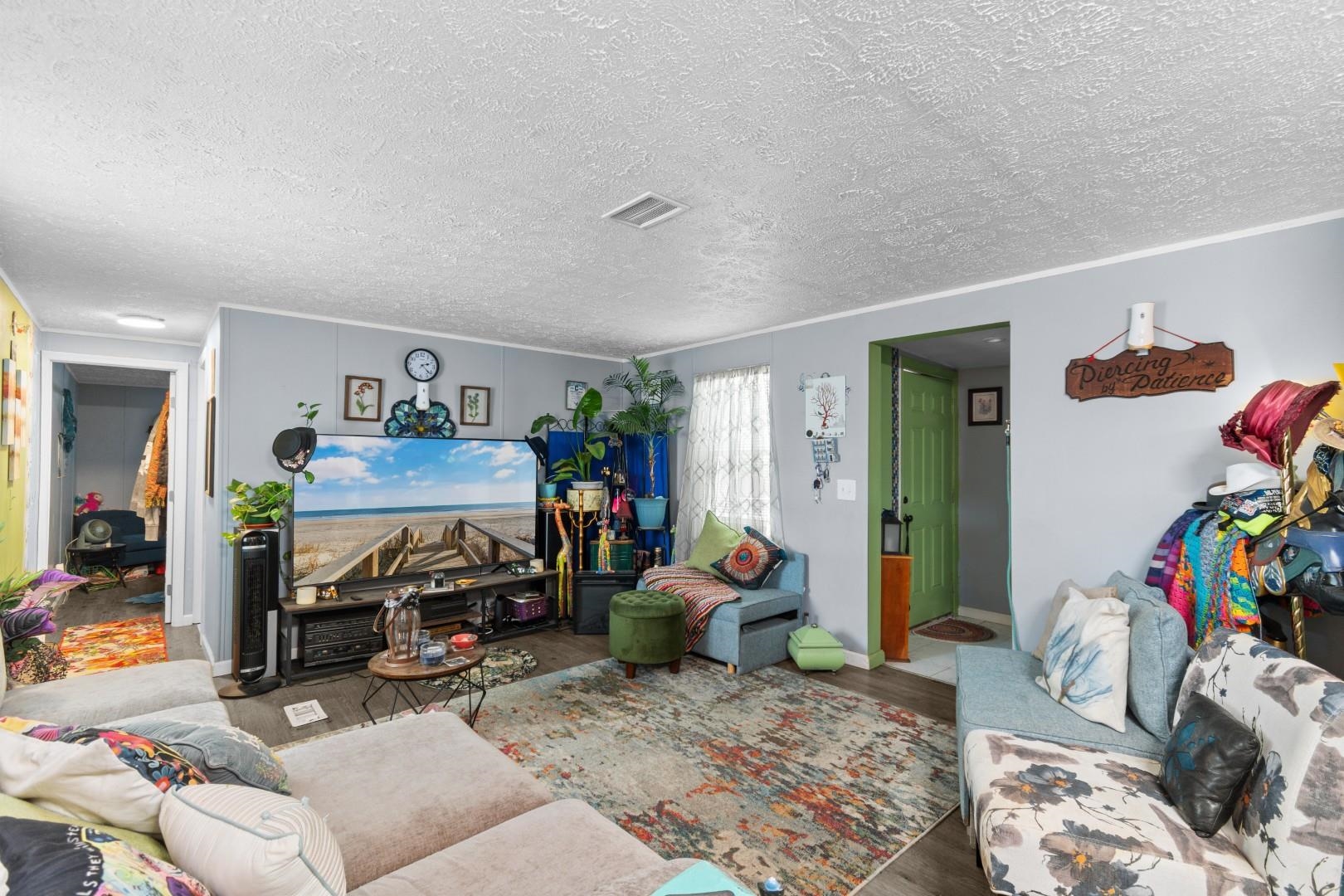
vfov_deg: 77.3
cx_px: 672
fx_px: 560
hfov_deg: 100.4
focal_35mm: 15
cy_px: 448
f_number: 4.5
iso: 100
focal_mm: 10
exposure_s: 1/2
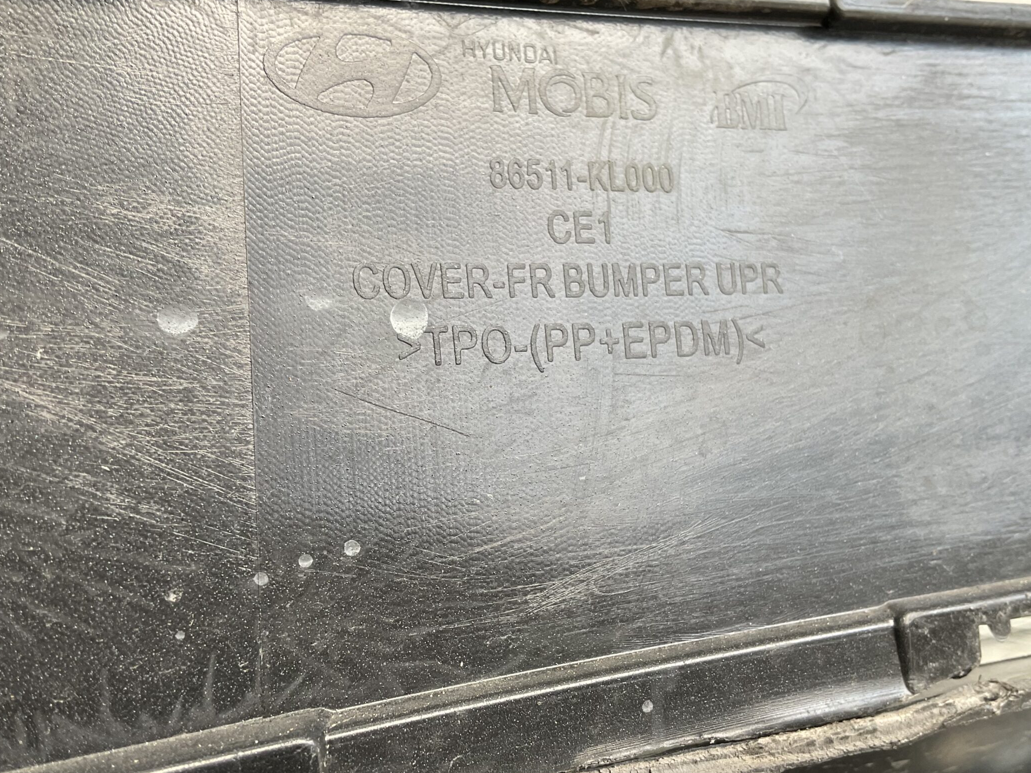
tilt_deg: -18.0
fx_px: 1072
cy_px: 425
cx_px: 483
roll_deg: +1.8
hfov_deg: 51.3
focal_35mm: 36
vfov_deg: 39.6
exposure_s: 1/100
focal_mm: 3
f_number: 1.8
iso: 40
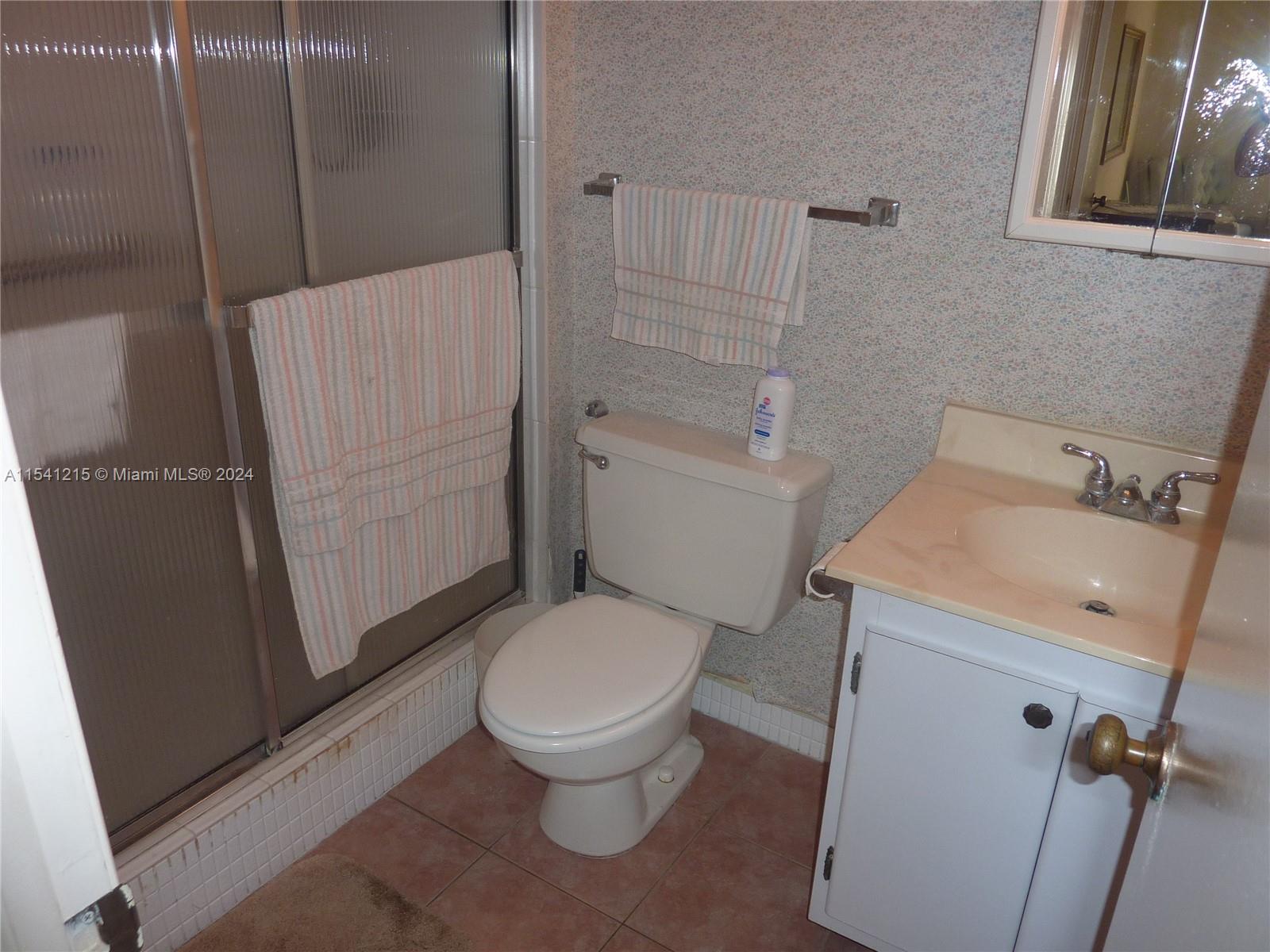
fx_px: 917
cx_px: 635
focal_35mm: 25
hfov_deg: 69.4
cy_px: 476
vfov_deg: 54.9
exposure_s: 1/30
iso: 100
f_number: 3.3
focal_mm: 4.1
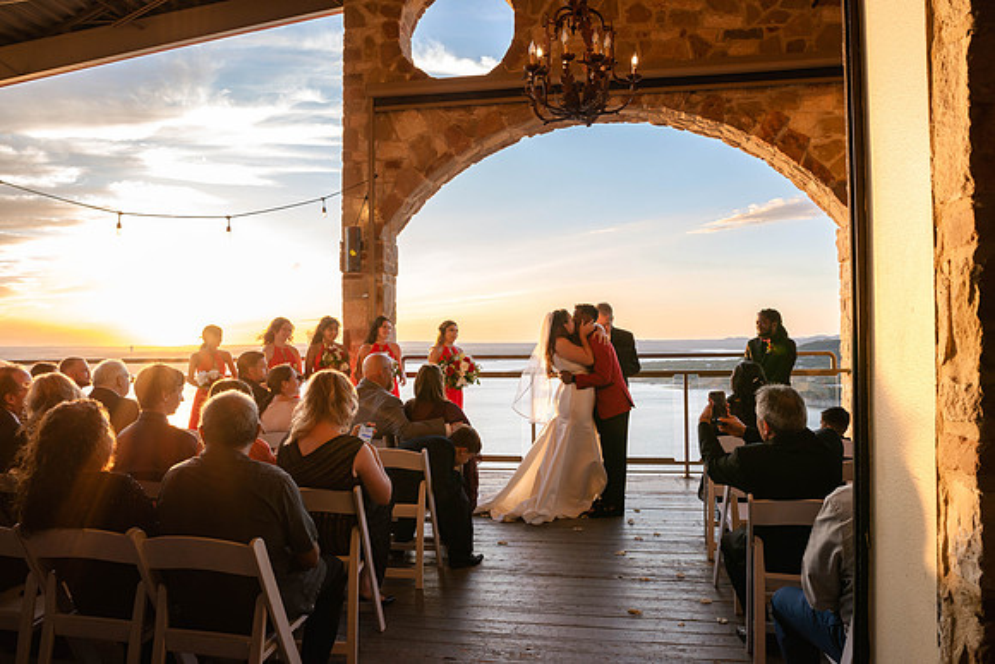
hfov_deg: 73.7
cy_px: 332
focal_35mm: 24
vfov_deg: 53.2
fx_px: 663
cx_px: 498
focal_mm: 24
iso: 400
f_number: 8
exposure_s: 1/125
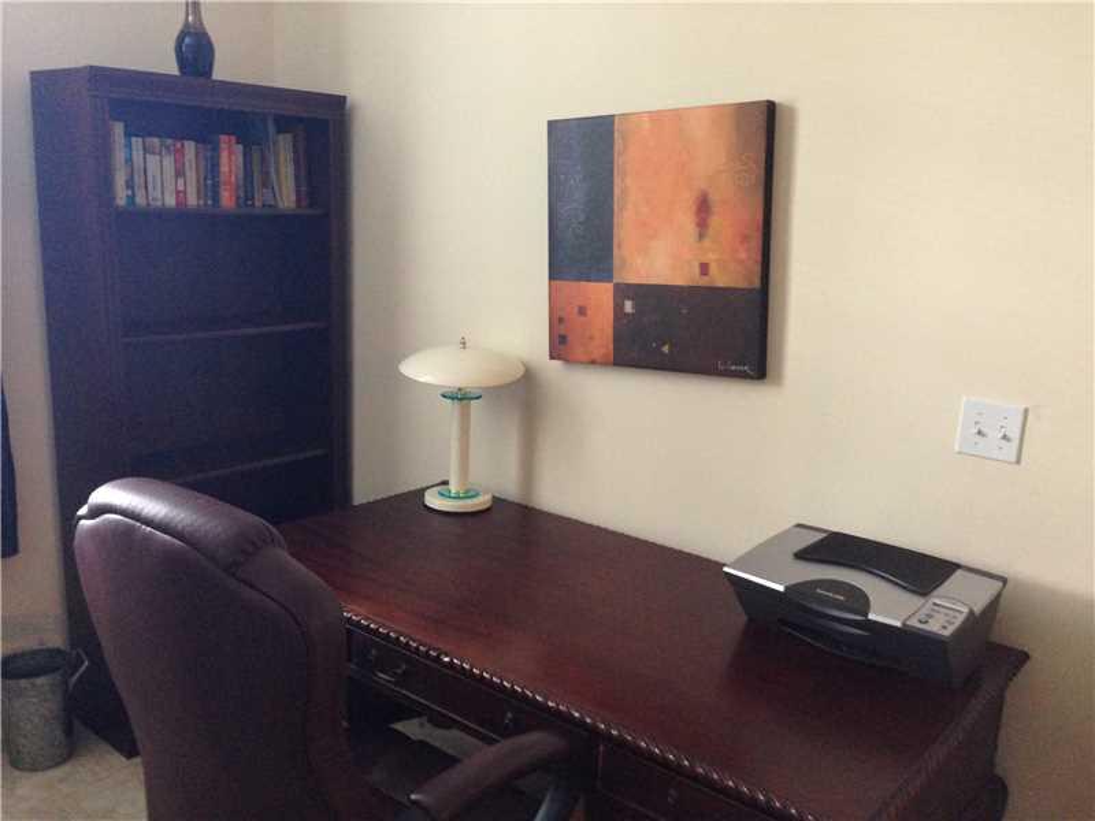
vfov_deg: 42.9
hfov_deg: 55.4
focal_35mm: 33
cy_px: 410
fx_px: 1044
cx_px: 548
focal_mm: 4.12
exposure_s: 1/20
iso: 250
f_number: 2.4
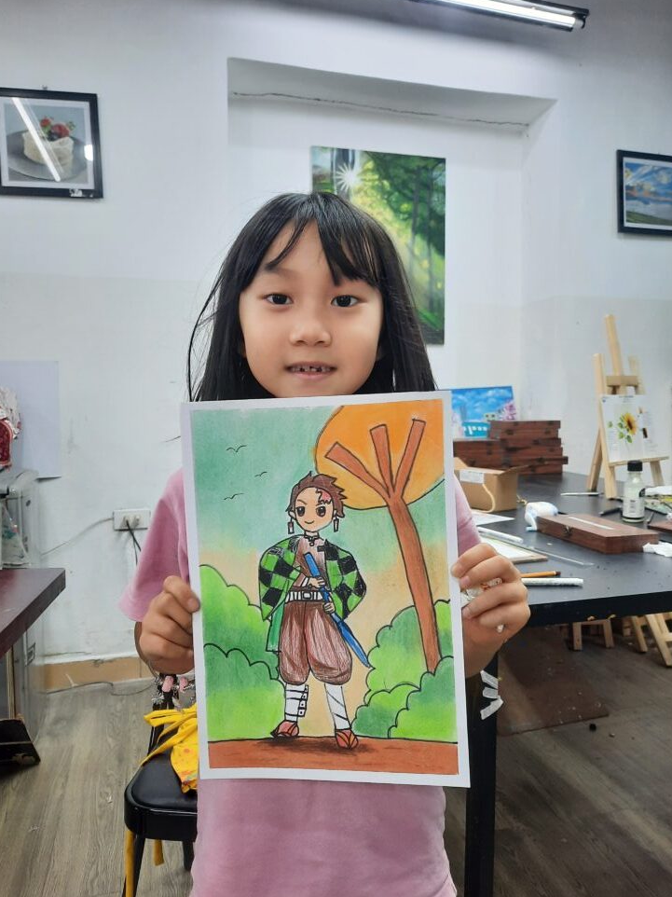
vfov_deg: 67.3
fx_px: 673
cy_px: 447
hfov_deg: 53.0
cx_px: 329
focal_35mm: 26
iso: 100
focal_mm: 4.6
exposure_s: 1/50
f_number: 2
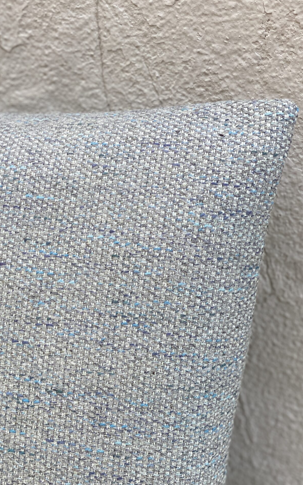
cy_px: 224
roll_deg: +4.1
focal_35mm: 74
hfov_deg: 17.6
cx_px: 92
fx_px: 978
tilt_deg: -26.2
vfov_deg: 27.8
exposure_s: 1/122
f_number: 2
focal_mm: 6
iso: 50
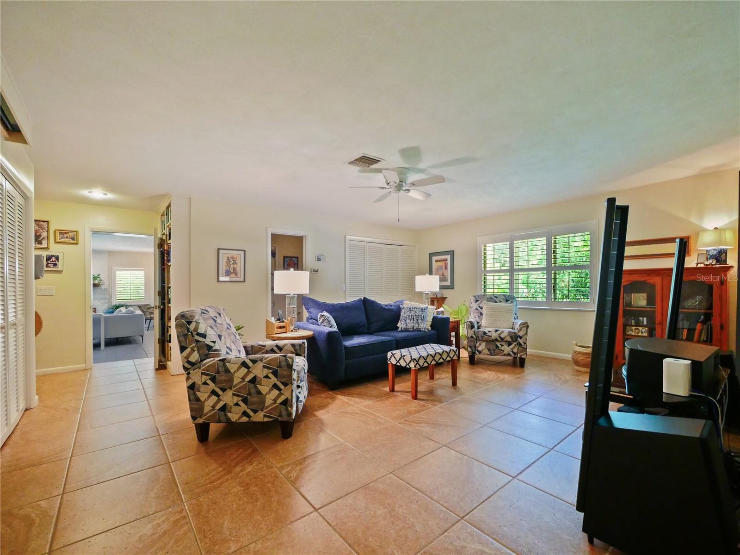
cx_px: 370
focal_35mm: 14
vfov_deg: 85.6
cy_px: 278
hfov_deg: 102.1
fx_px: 299
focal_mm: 7
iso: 3200
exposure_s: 1/40
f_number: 4
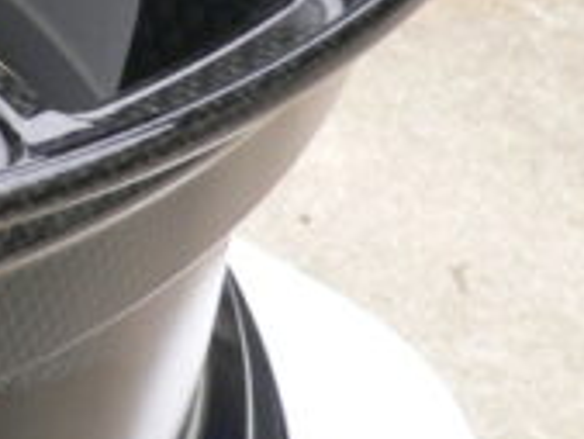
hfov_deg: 10.8
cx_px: -598
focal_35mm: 166
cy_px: -159
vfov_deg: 8.8
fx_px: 2803
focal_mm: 5.8
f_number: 2.8
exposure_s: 1/50
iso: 100
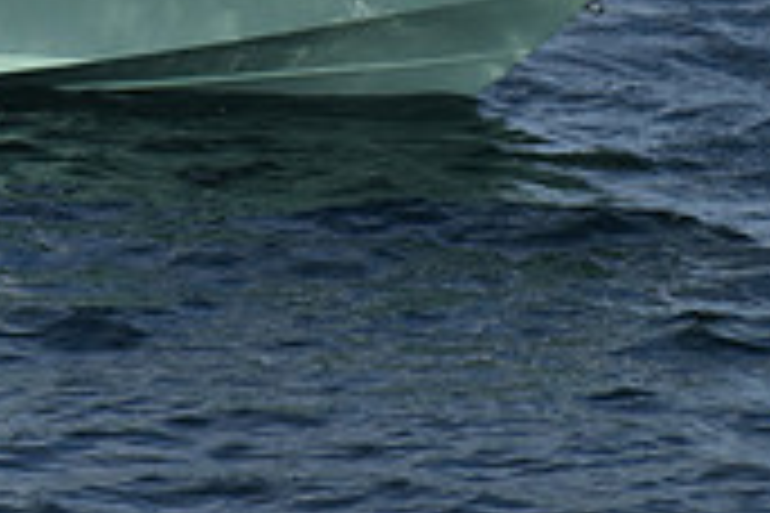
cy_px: -173
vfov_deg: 1.5
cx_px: -414
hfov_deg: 2.3
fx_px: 19569
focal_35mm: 915
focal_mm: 180
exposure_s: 1/1000
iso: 400
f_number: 13
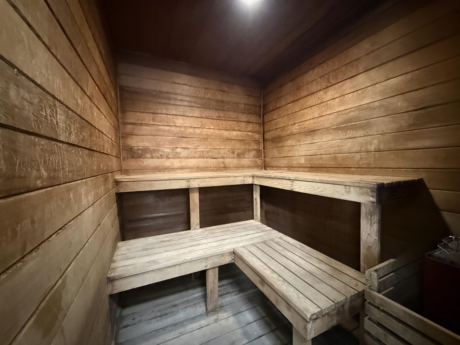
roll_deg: +0.9
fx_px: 186
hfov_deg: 102.1
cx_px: 230
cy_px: 172
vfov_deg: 85.7
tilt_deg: -2.6
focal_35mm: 14
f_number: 2.2
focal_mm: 2.22
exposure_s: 1/30
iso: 1250
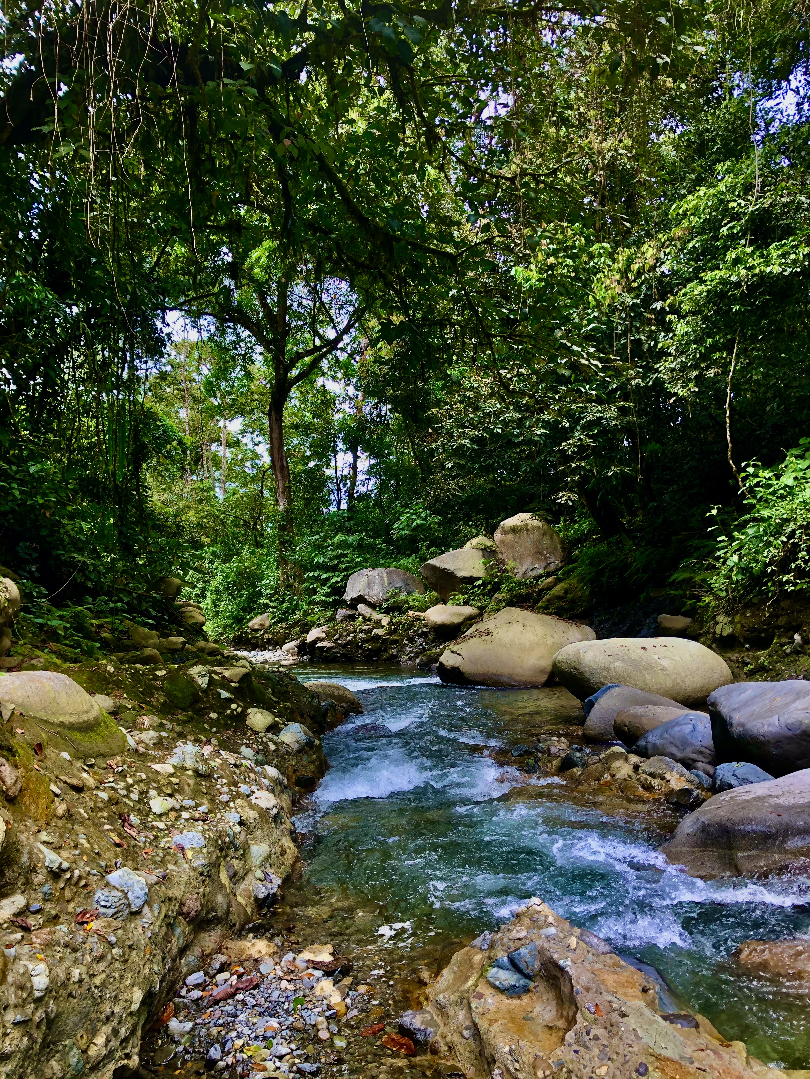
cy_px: 540
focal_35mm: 28
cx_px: 405
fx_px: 874
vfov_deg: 63.4
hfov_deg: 49.7
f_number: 1.8
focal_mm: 3.99
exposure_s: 1/120
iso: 25
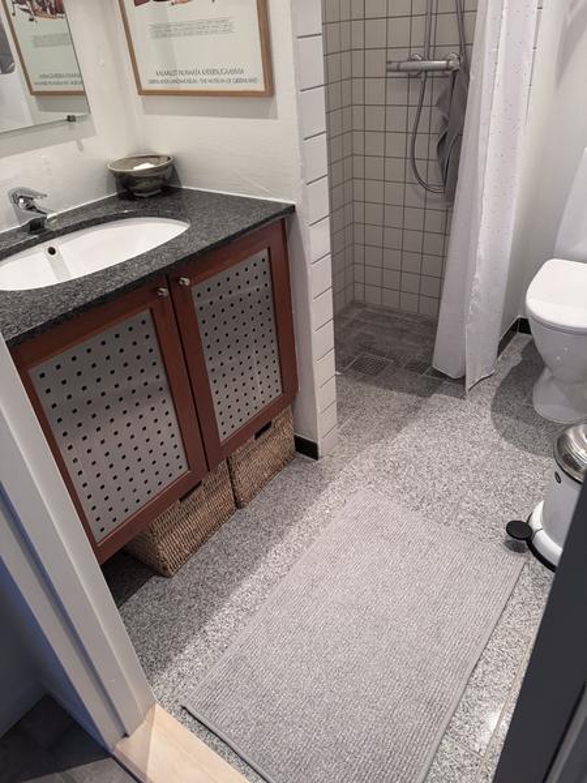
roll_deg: +6.6
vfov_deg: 71.6
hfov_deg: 56.8
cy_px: 392
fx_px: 543
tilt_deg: -33.5
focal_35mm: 24
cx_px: 294
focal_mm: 6.76
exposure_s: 1/50
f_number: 1.78
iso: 500
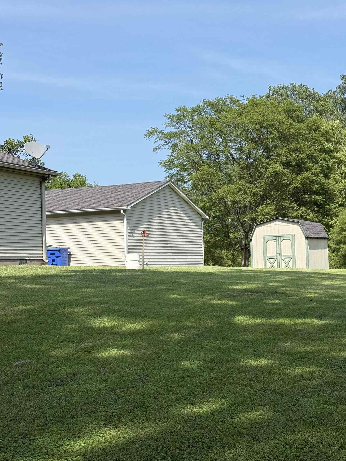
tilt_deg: +0.6
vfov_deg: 29.8
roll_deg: +2.5
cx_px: 260
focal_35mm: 65
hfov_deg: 22.4
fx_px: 867
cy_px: 232
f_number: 1.78
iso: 64
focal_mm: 6.76
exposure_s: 1/3534
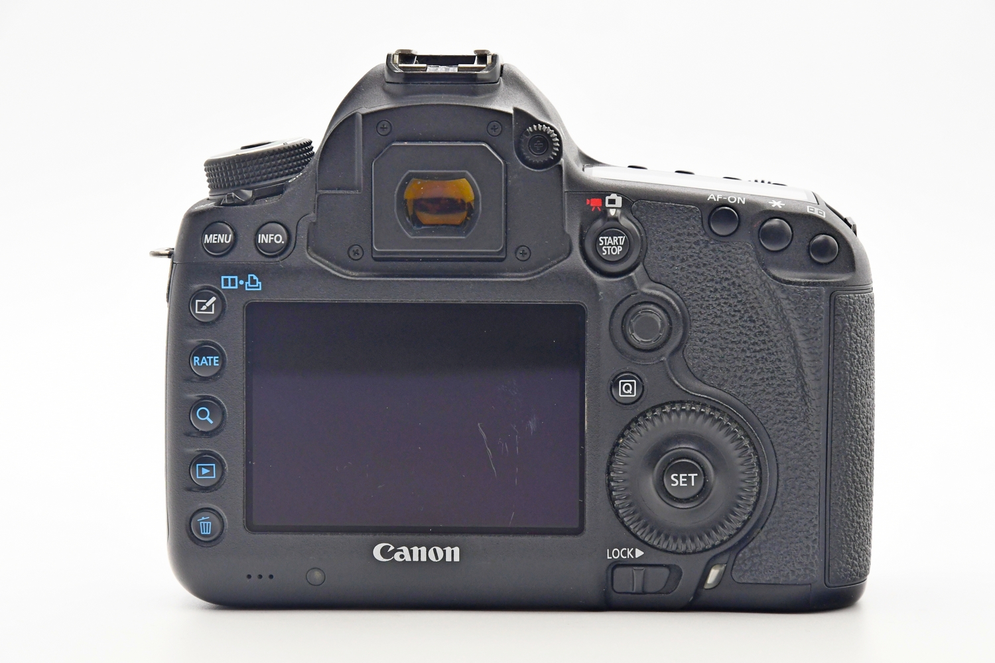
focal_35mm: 99
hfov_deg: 20.6
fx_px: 2736
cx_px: 498
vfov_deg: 13.8
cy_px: 332
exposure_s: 1/125
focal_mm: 66
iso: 1250
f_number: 8
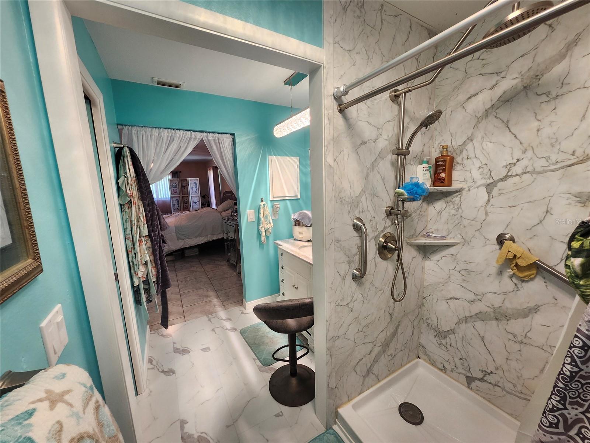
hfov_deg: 106.2
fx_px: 222
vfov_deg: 89.9
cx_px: 295
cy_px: 222
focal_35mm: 13
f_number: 2.2
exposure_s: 1/60
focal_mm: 1.74
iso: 160
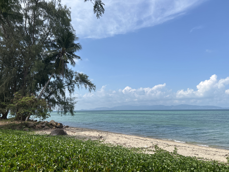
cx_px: 114
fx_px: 172
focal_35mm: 26
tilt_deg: +7.6
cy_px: 86
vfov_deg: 53.1
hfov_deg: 67.3
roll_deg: +1.0
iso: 50
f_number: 1.5
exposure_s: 1/4444
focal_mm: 5.7
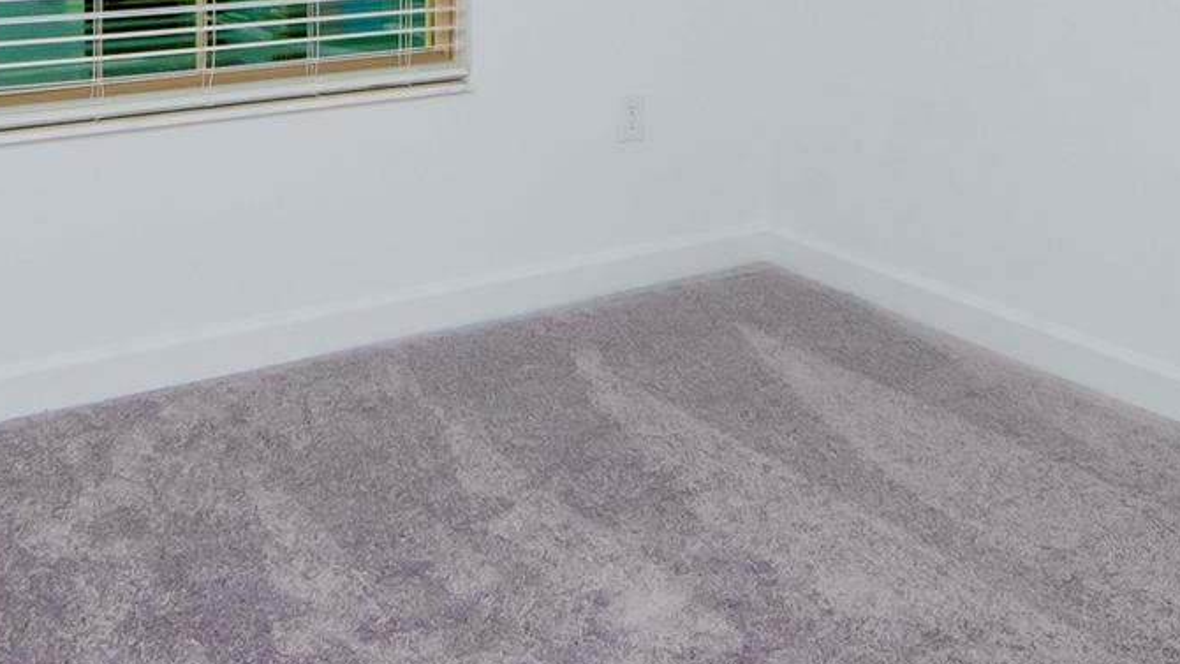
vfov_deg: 25.5
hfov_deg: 48.9
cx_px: 484
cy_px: -162
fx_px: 1291
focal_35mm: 41
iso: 640
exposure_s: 1/200
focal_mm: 11
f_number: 11
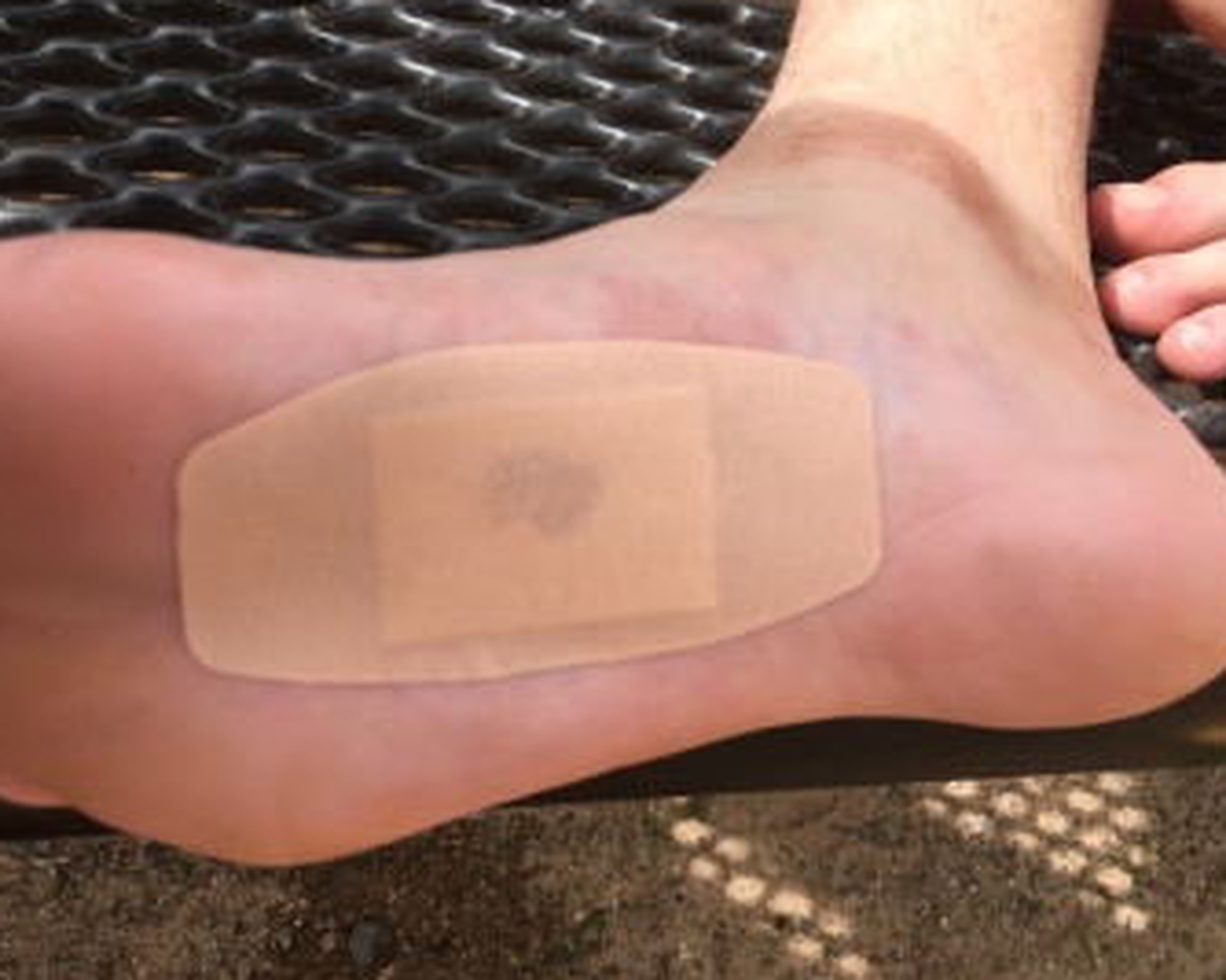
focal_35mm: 31
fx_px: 1125
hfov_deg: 57.1
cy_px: 492
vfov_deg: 47.1
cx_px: 653
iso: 25
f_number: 2.2
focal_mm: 4.15
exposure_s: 1/432
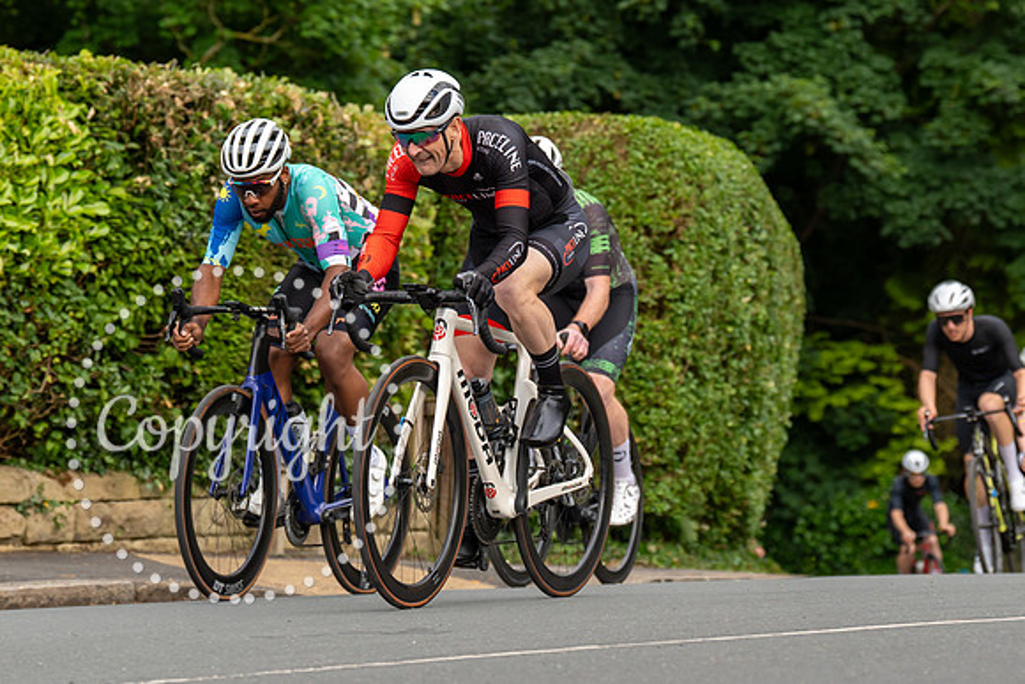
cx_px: 454
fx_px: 4249
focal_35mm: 149
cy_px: 149
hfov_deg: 13.8
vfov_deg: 9.2
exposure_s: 1/800
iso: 400
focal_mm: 95
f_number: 4
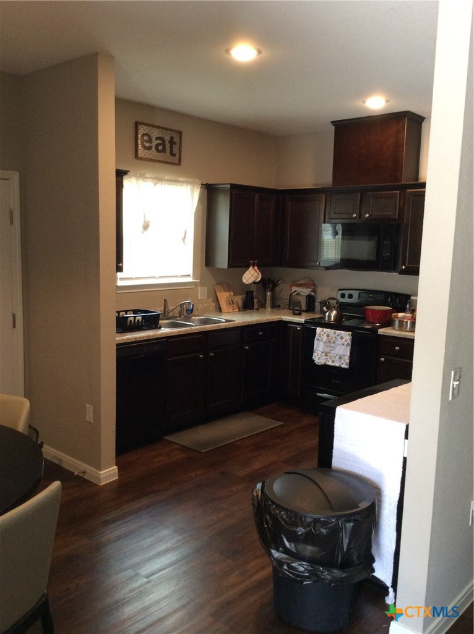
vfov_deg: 56.9
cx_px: 237
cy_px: 317
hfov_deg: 44.0
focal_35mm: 32
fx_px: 586
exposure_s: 1/24
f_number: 2.4
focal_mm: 3.3
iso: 100
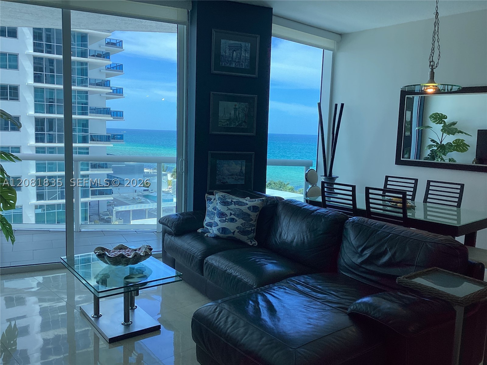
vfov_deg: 45.4
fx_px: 436
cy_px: 182
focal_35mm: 31
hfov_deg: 58.4
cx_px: 244
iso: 25
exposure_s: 1/128
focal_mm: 3.3
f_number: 2.4
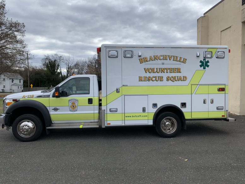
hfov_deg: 67.3
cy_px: 92
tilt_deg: -1.6
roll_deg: -0.8
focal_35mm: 26
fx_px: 184
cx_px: 122
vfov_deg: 53.1
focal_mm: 4.25
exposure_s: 1/954
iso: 25
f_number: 1.8
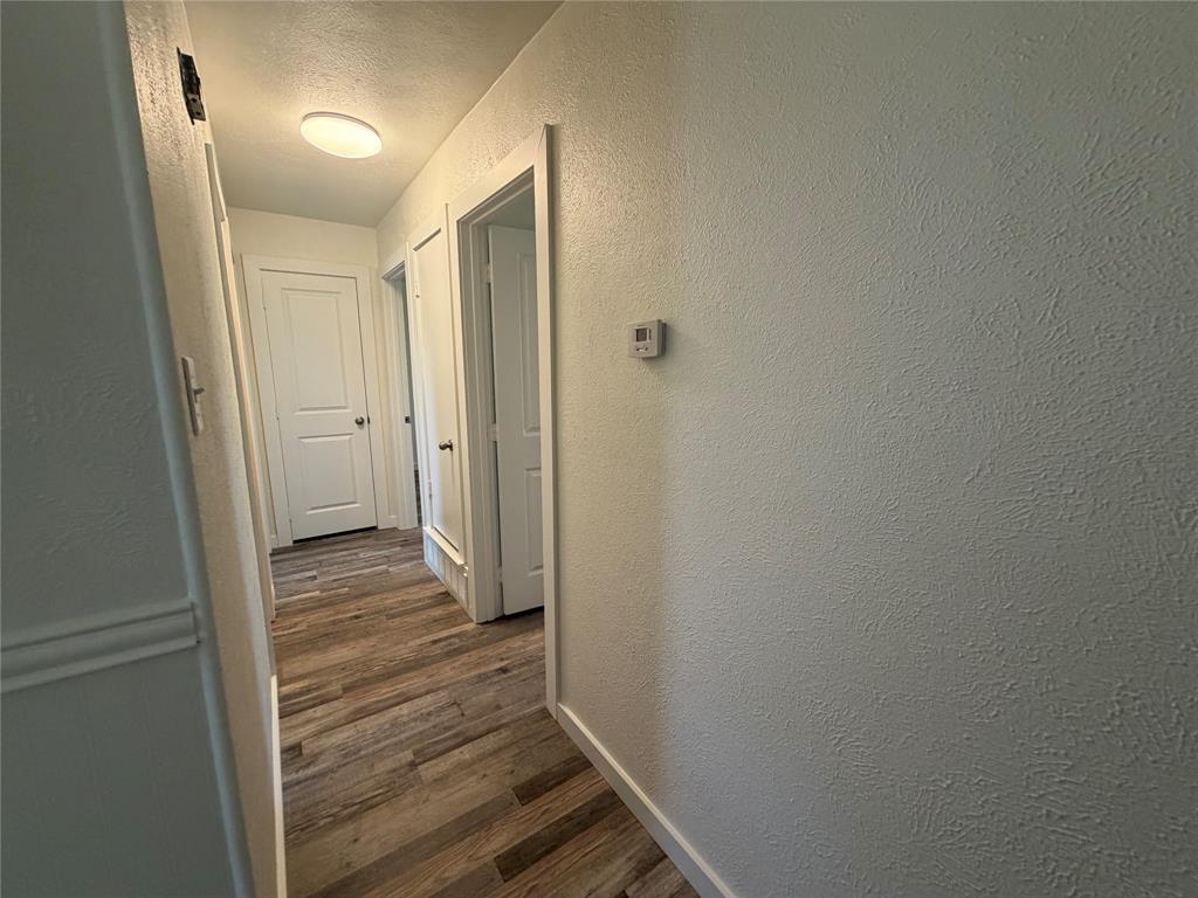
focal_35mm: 14
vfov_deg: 85.7
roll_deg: +0.9
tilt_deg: -9.9
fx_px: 485
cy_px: 449
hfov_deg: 102.1
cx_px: 599
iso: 250
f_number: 2.2
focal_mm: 2.22
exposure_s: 1/120
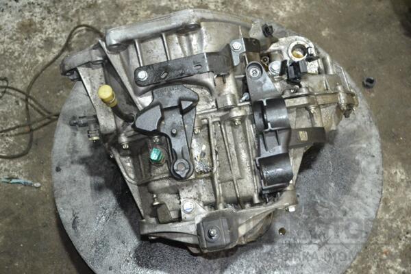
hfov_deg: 43.6
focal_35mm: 45
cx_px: 206
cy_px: 137
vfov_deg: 29.9
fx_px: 514
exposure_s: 1/60
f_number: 4.5
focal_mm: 30
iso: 2200
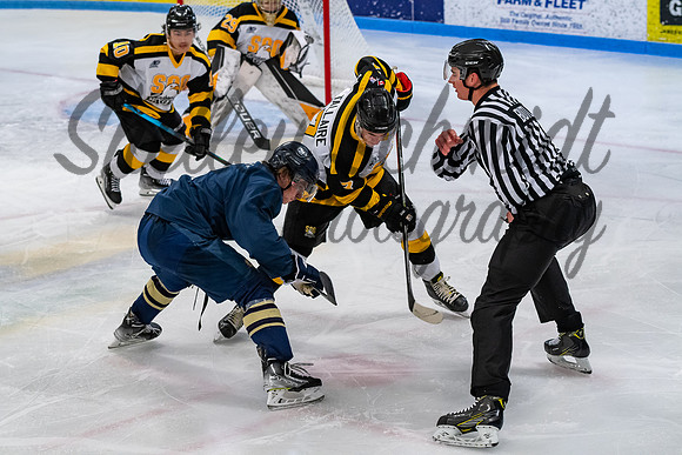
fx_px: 1990
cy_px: 228
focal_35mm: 105
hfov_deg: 19.5
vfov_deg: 13.0
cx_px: 341
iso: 2000
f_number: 3.5
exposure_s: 1/800
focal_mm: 70
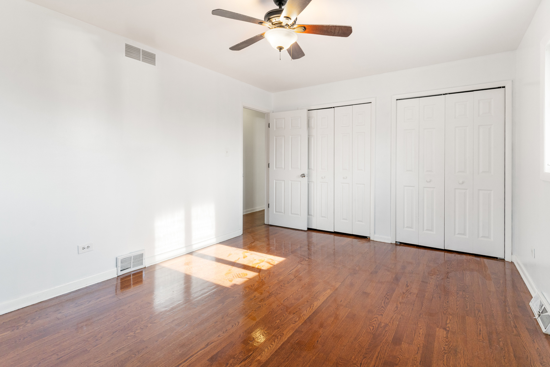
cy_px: 184
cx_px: 275
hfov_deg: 93.3
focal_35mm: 17
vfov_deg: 70.4
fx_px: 260
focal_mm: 17
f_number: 8
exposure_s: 1/30
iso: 250
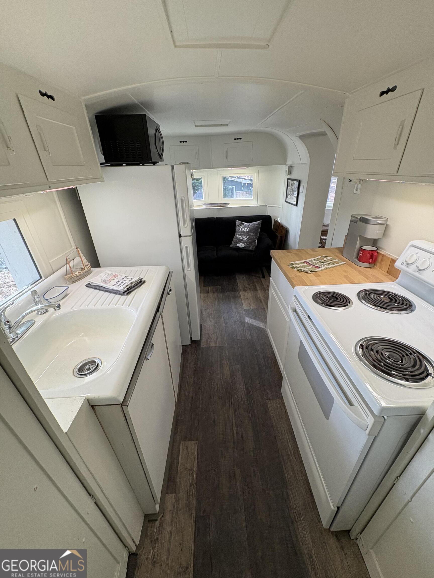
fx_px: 234
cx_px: 217
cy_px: 289
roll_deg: +2.0
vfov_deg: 102.1
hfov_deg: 85.7
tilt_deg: -27.6
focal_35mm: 14
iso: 200
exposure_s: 1/60
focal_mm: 2.22
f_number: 2.2
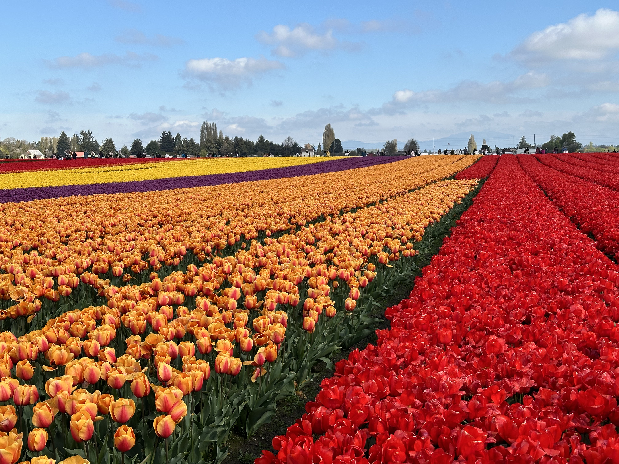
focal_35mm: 48
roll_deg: +1.2
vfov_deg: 30.3
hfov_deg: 39.7
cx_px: 310
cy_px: 232
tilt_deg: -4.9
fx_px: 858
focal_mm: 6.86
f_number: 1.78
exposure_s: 1/3058
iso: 64
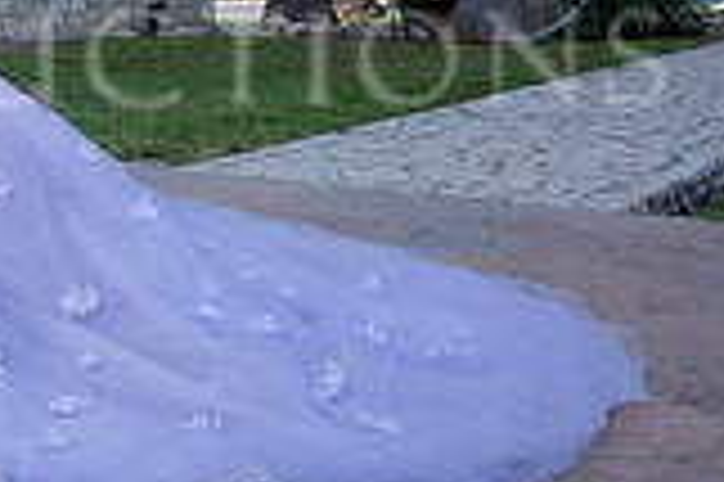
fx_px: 1447
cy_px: -214
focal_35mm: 72
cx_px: -373
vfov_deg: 17.3
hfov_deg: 22.7
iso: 125
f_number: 2.8
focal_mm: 20
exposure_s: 1/800
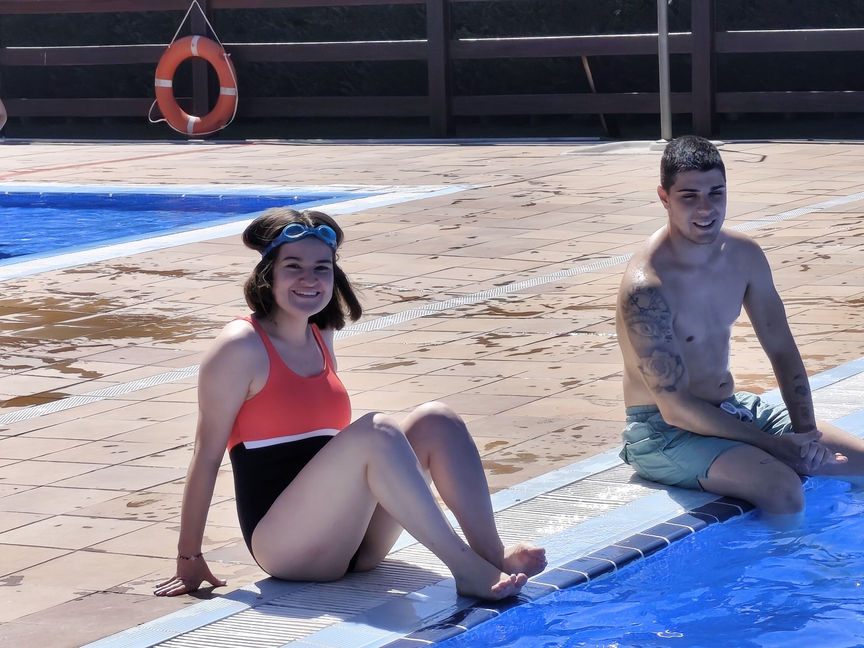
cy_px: 324
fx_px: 2795
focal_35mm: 112
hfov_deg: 17.6
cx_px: 432
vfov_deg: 13.2
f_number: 1.65
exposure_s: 1/1530
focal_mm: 6.19
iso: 50
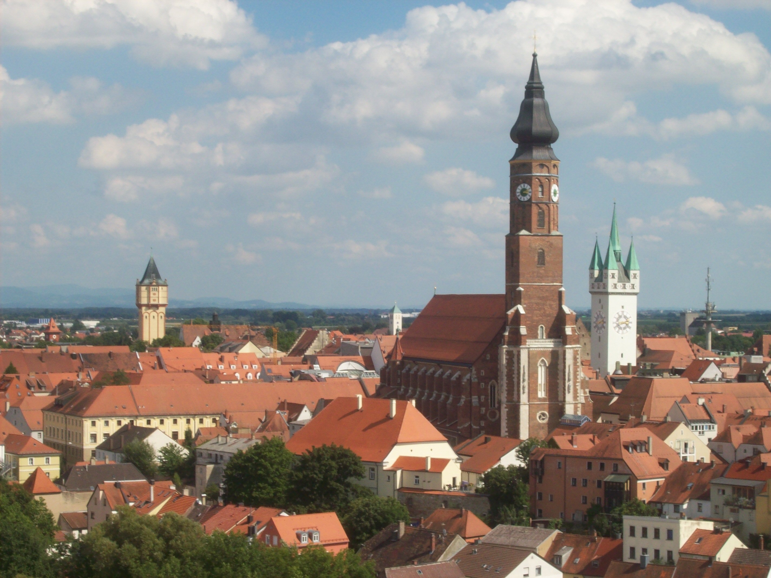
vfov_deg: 17.0
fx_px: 1937
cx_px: 386
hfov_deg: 22.5
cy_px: 289
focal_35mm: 87
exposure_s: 1/339
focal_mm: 14.3
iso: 80
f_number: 7.6
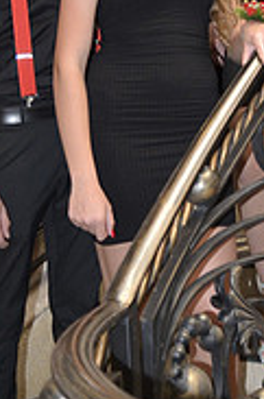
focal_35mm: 100
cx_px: 332
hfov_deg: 13.2
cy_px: -89
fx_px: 1102
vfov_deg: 19.3
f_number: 3.5
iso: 800
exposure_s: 1/30
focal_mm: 21
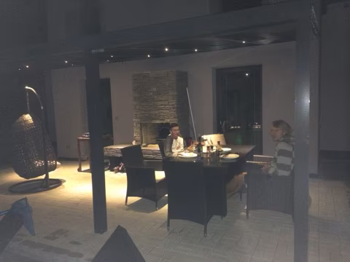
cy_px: 131
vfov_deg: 46.8
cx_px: 175
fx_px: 303
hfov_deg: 60.0
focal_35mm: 30
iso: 500
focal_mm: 4.12
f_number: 2.2
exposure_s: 1/16
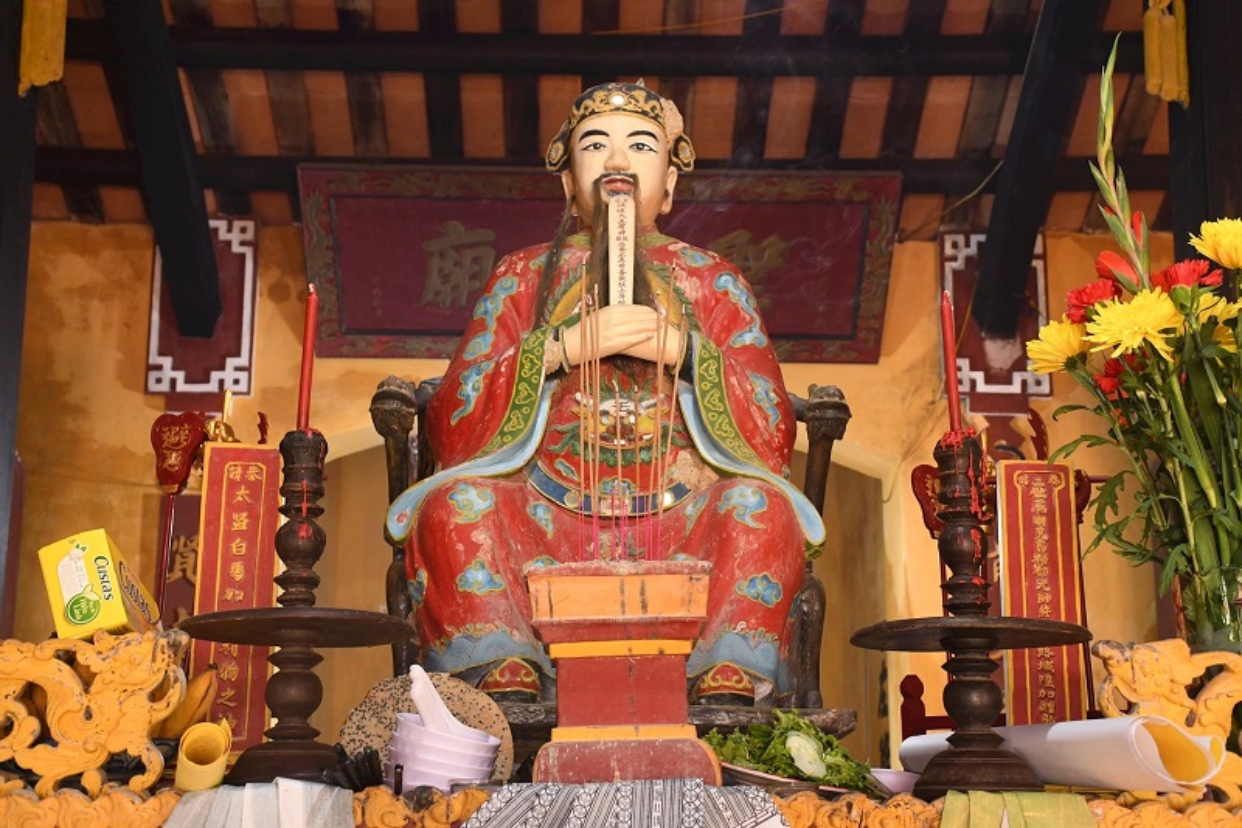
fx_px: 1759
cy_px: 414
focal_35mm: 51
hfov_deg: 38.9
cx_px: 621
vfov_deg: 26.5
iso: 2000
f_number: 6.3
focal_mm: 34
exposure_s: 1/40
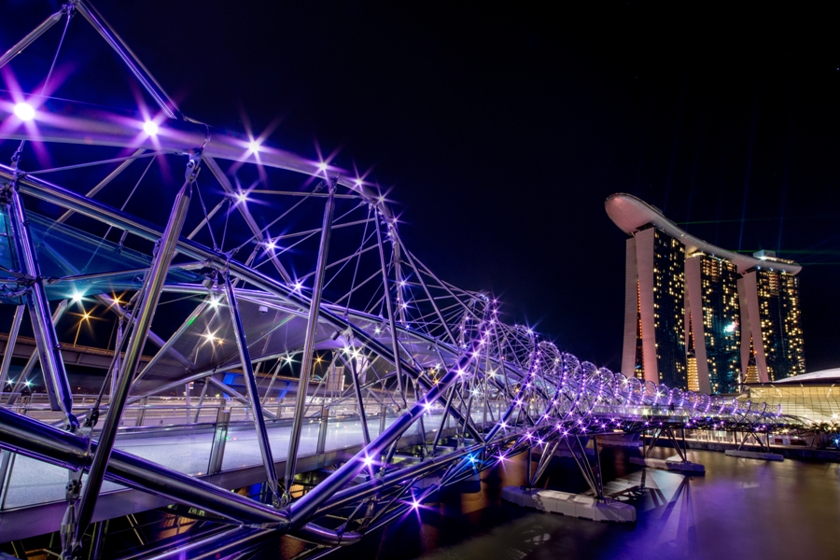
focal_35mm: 17
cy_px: 280
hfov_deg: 93.3
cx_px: 420
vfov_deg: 70.4
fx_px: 397
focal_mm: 17
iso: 200
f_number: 25
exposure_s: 30
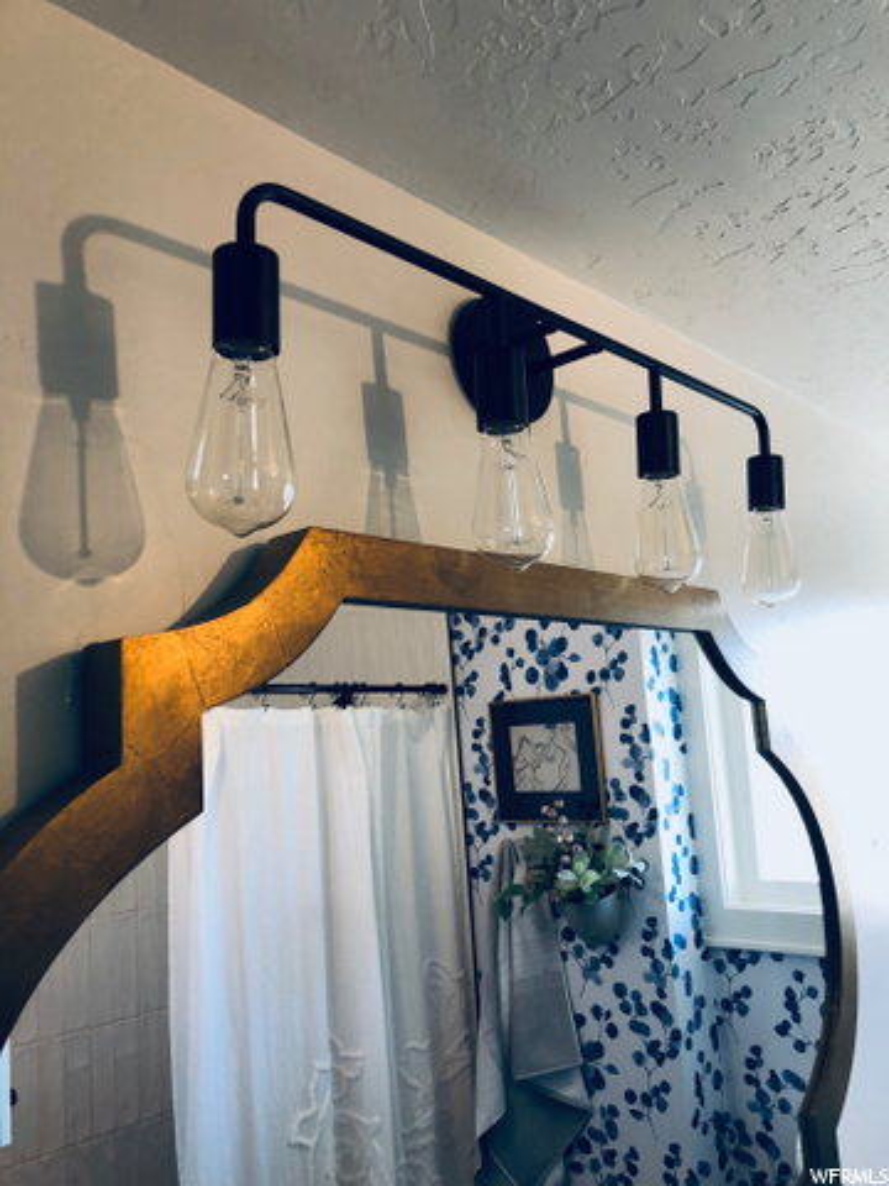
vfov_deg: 63.4
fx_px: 959
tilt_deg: +8.8
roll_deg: +2.8
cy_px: 593
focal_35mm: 28
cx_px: 444
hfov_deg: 49.7
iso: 32
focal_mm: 3.99
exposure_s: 1/30
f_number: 1.8
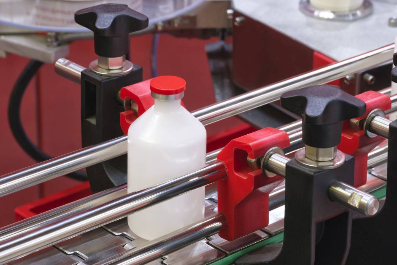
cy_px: 132
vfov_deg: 11.4
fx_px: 1323
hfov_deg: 17.1
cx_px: 198
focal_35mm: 120
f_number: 16
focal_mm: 80
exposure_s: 3.5
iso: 200
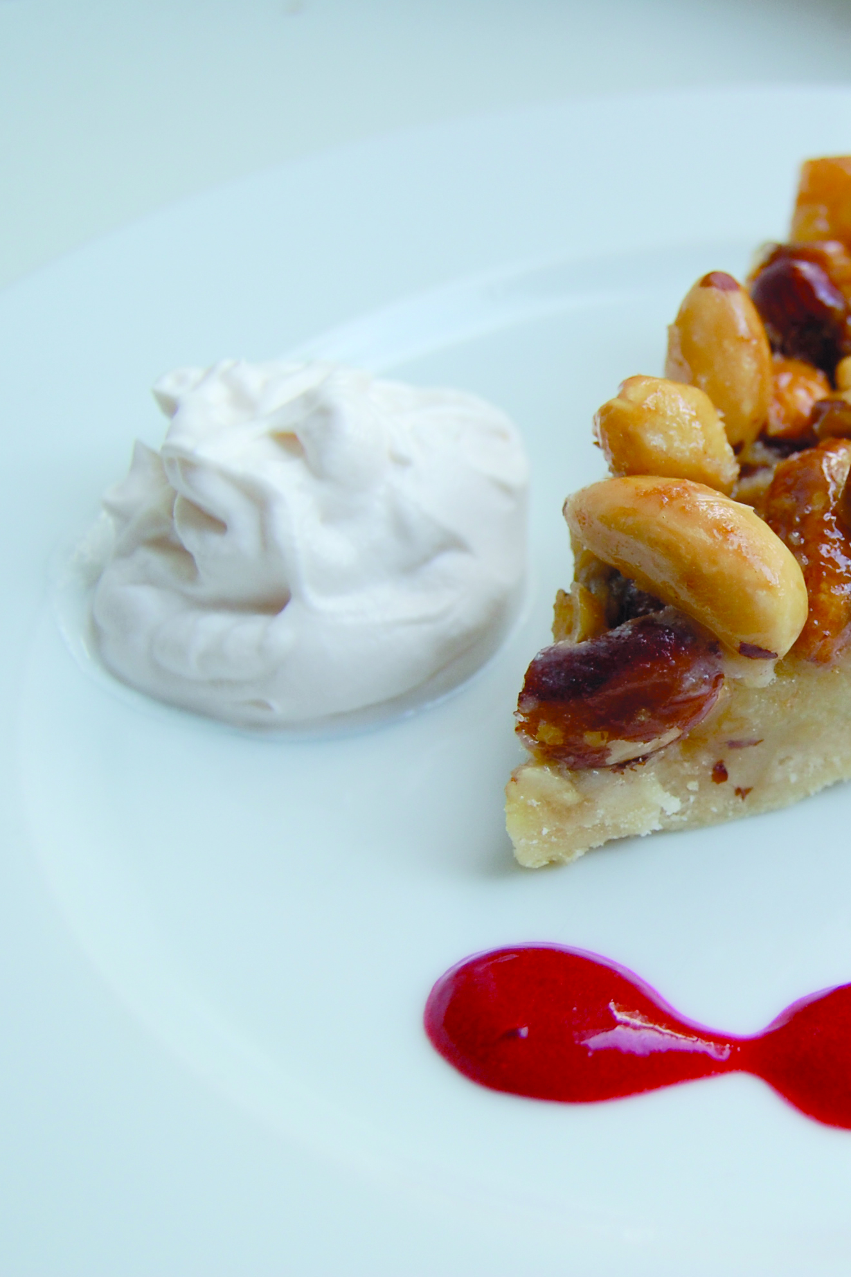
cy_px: 636
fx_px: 2093
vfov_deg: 33.9
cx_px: 751
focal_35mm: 59
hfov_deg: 22.5
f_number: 4
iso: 400
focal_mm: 26
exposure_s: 1/50
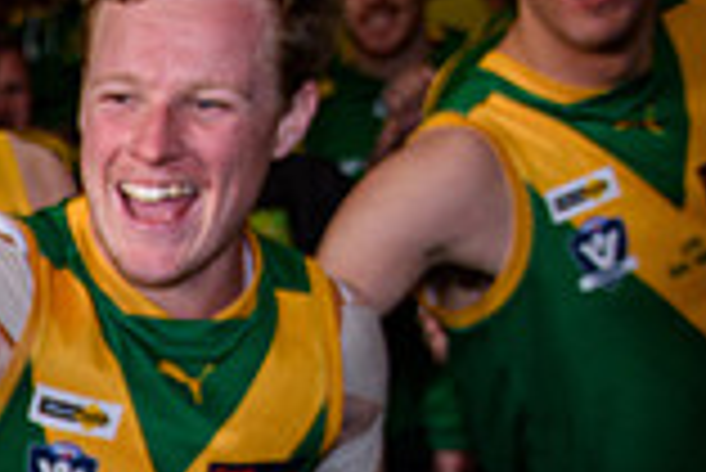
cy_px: 902
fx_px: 2866
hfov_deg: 12.5
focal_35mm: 146
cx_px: -665
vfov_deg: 8.9
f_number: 3
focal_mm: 22
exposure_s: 1/160
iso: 400
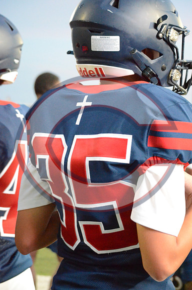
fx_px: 663
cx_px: 96
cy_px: 145
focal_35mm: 82
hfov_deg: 16.5
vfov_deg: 24.7
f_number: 4.5
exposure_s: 1/125
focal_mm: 55
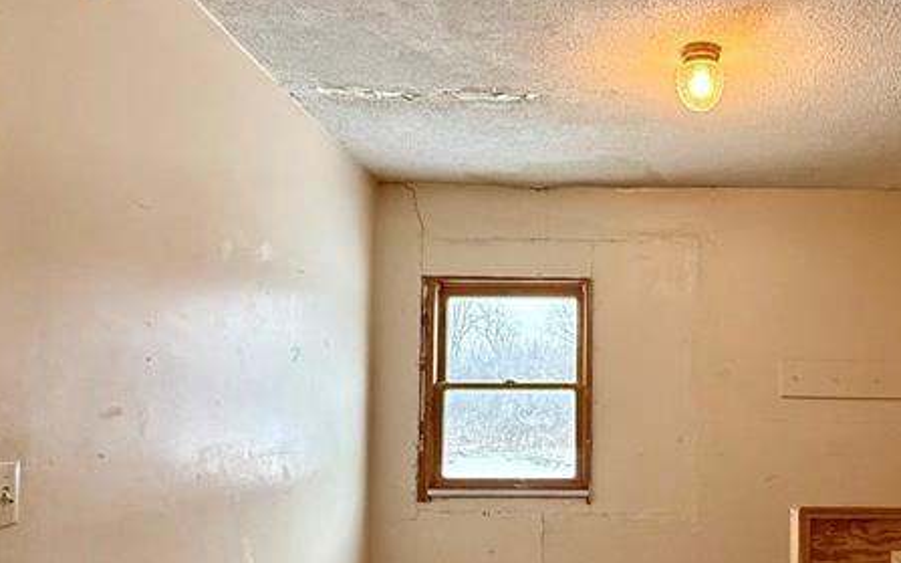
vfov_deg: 36.9
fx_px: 835
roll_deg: -1.0
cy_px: 375
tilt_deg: +2.0
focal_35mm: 34
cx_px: 627
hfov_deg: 55.1
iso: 400
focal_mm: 2.22
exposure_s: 1/120
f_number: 2.2
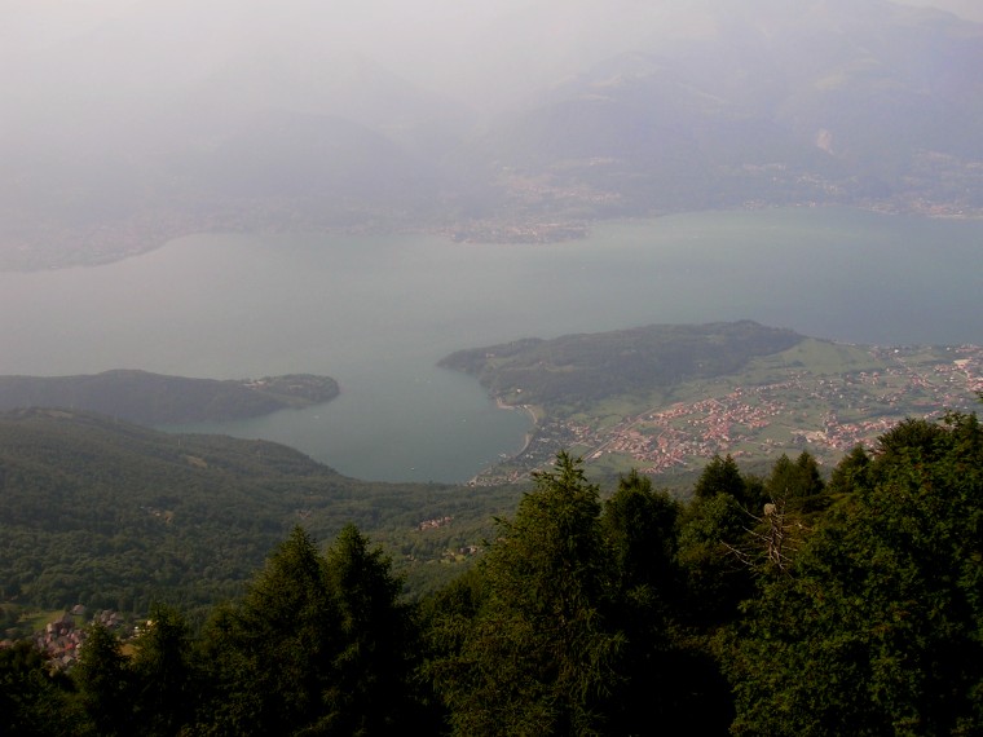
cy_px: 368
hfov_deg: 52.6
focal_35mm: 35
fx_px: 994
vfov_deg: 40.7
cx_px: 492
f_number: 4.8
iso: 50
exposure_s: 1/192
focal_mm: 5.4
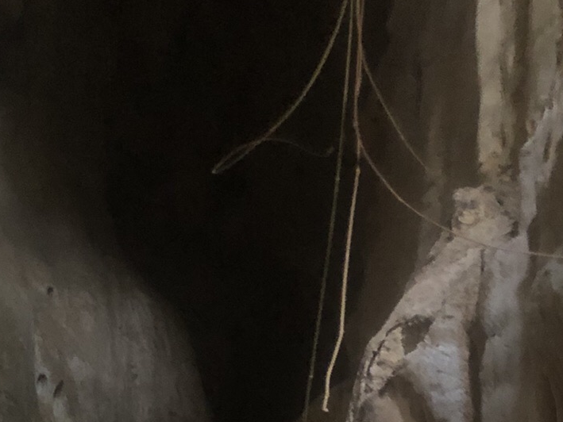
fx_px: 1285
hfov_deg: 24.7
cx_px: 242
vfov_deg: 16.0
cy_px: 747
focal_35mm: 79
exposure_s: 1/4
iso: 100
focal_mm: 3.99
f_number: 1.8
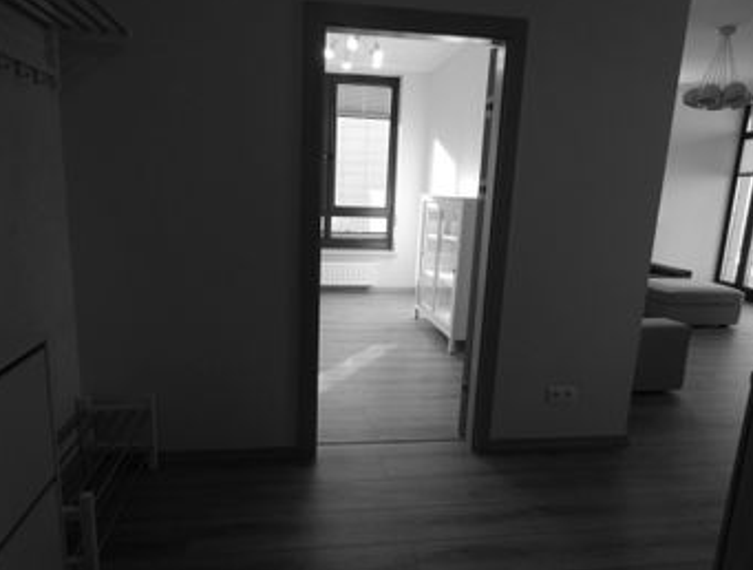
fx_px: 480
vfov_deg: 61.4
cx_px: 352
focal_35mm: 22
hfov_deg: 76.1
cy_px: 283
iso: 80
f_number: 2.8
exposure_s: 1/125
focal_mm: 3.6
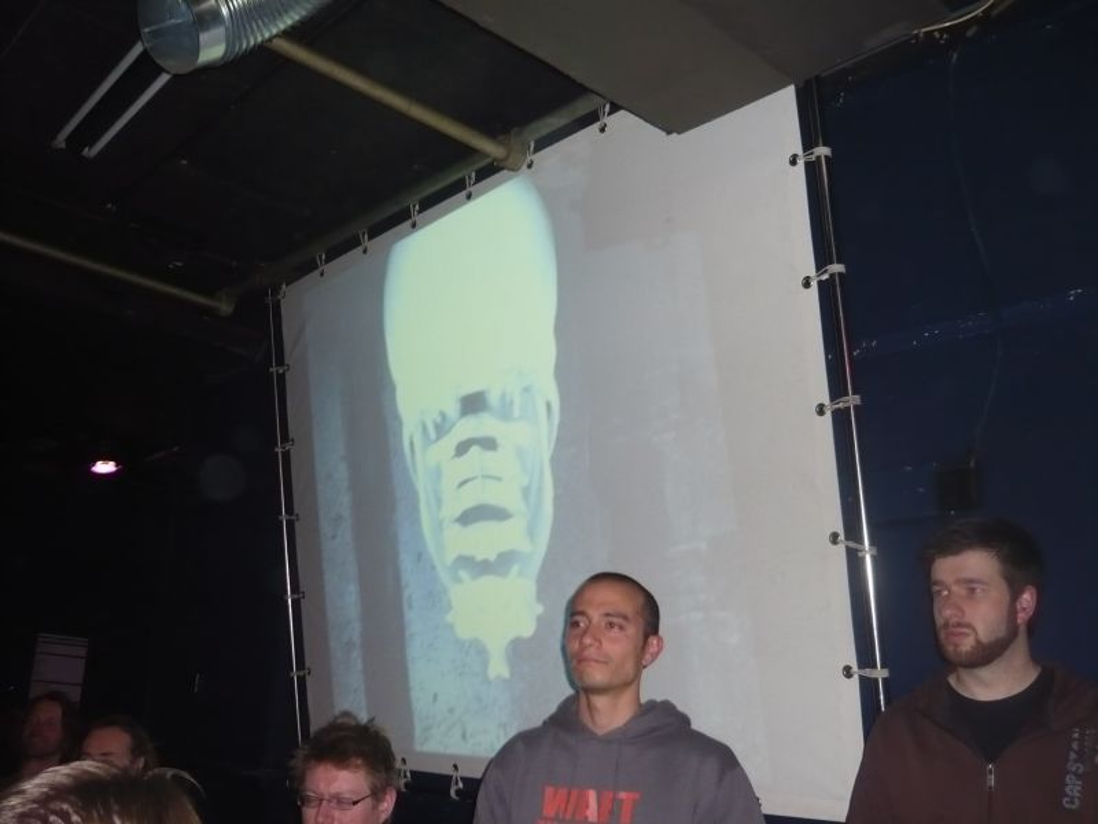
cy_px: 412
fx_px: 1078
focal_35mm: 34
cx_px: 549
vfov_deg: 41.8
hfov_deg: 54.0
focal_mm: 5.5
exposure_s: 1/30
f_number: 3.1
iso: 200
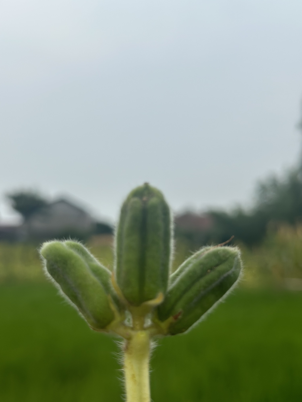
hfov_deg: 30.3
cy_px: 201
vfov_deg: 39.7
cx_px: 151
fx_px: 558
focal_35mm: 48
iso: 100
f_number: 1.78
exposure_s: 1/5882
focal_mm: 6.86
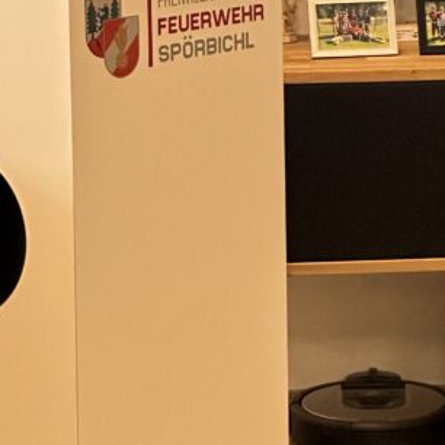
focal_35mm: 228
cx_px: 410
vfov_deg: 7.6
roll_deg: -0.1
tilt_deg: -3.7
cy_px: -132
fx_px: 3316
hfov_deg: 7.7
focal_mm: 9
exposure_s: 1/120
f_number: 2.8
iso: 200
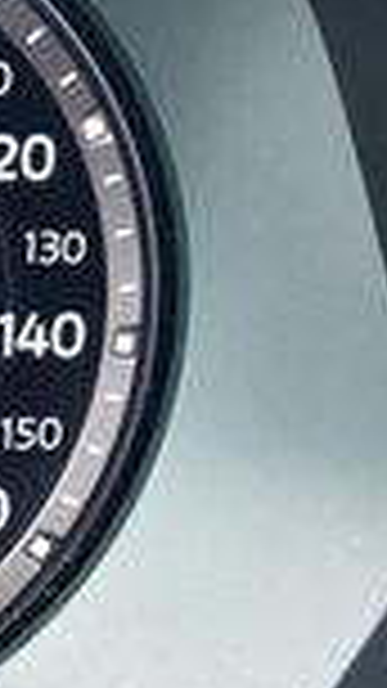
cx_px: -900
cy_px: -128
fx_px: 2522
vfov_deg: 15.0
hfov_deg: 7.4
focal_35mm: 138
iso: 800
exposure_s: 1/125
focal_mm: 21
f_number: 3.8
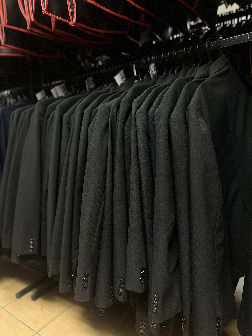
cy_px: 168
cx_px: 126
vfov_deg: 71.6
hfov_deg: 56.8
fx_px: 233
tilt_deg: -9.1
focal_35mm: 24
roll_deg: +3.2
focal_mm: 6.86
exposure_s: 1/50
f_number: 1.78
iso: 640
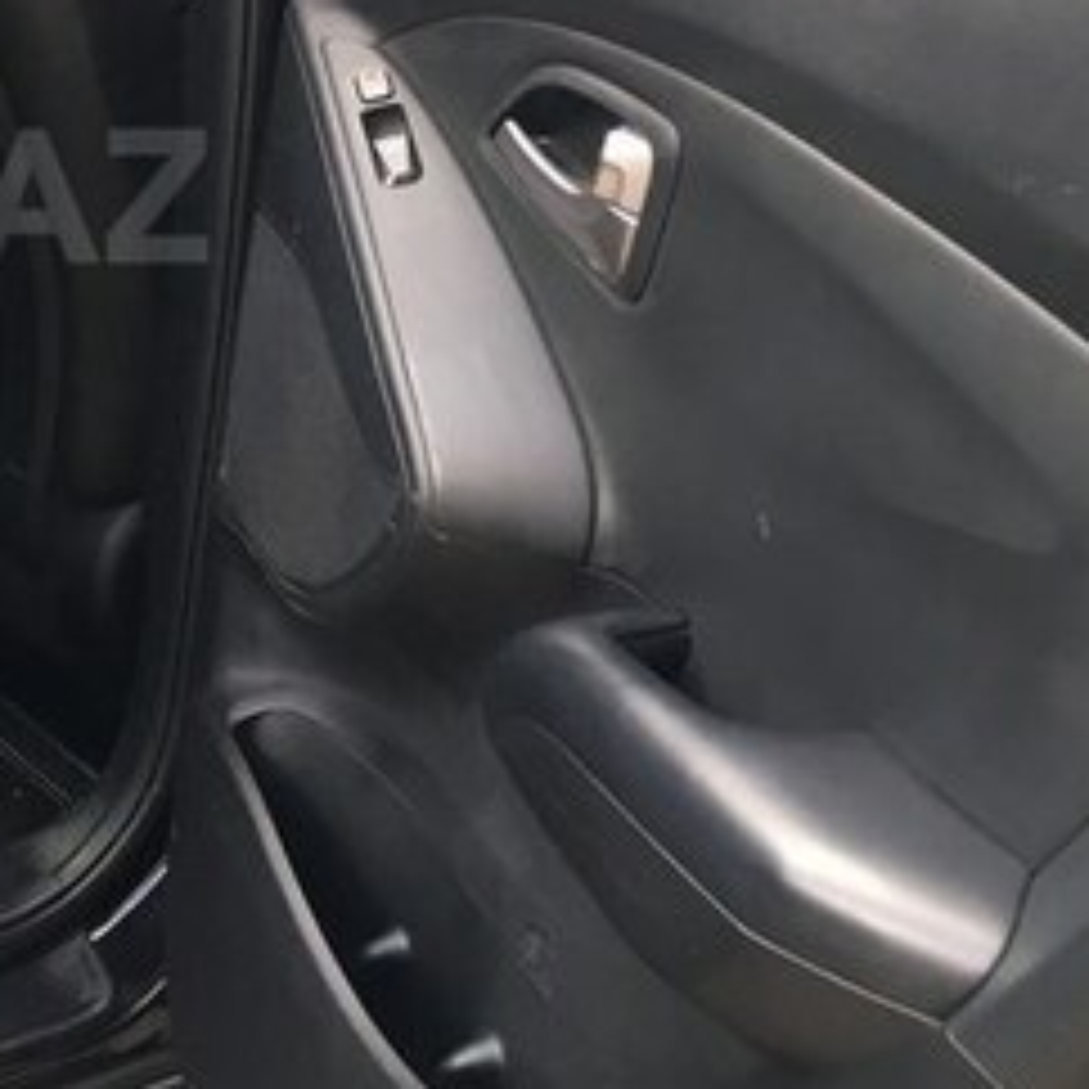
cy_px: 196
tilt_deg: -17.1
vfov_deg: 24.2
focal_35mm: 70
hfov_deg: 22.5
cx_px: -252
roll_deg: -1.4
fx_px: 2491
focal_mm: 4.15
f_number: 2.2
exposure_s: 1/33
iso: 80
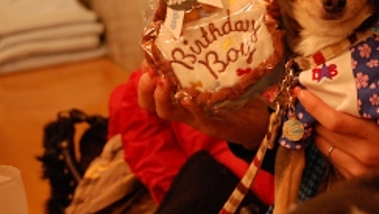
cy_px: 22
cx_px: 267
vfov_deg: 8.7
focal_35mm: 139
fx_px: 1396
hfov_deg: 15.4
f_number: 5.6
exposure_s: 1/10
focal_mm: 55
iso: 1600
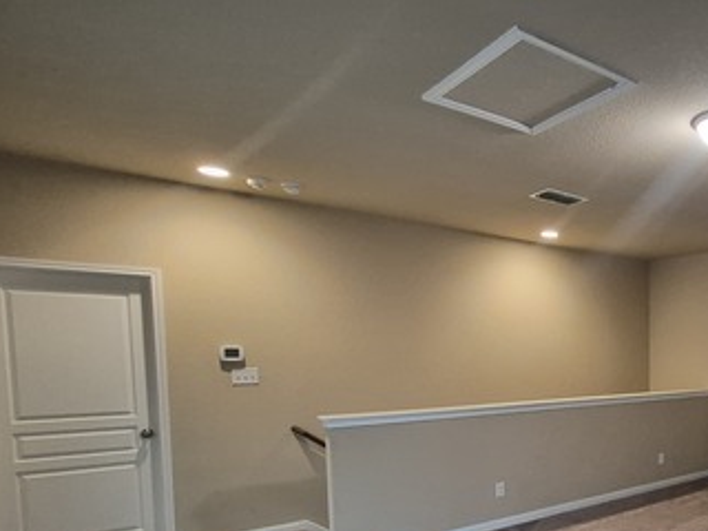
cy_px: 387
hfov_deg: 56.8
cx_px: 653
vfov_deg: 51.2
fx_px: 532
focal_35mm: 26
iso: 1250
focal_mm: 1.74
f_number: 2.2
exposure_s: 1/60
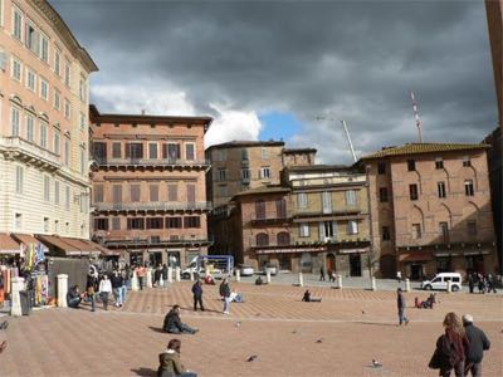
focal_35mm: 36
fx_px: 523
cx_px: 252
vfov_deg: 39.7
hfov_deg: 51.4
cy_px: 188
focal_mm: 6
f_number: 4.5
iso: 80
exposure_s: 1/400
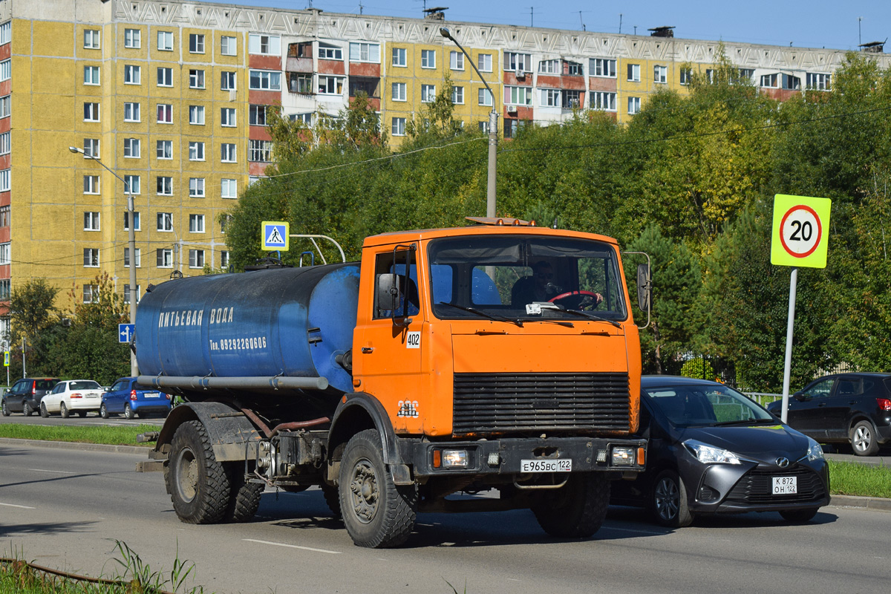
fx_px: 2042
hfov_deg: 24.6
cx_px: 446
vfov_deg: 16.6
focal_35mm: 82
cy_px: 297
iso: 200
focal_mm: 55
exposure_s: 1/1600
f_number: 7.1
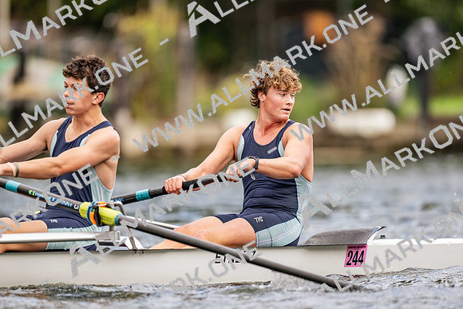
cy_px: 154
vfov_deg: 2.3
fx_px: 7722
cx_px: 232
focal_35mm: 600
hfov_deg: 3.4
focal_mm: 600
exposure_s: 1/2500
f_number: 4
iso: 640
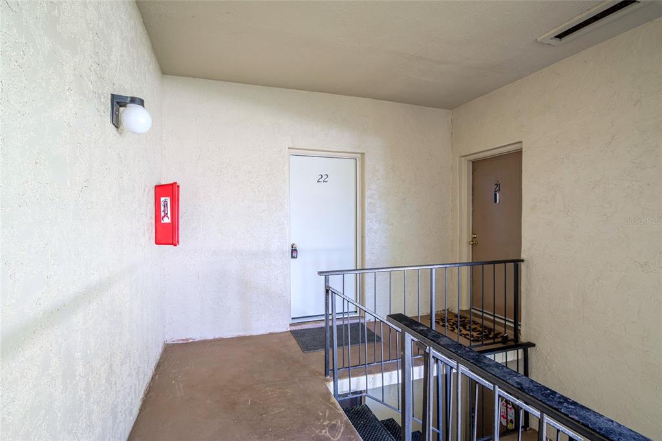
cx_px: 331
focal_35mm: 16
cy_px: 220
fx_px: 303
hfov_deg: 95.0
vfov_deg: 72.0
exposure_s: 1/1.67
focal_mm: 11
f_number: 8
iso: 200
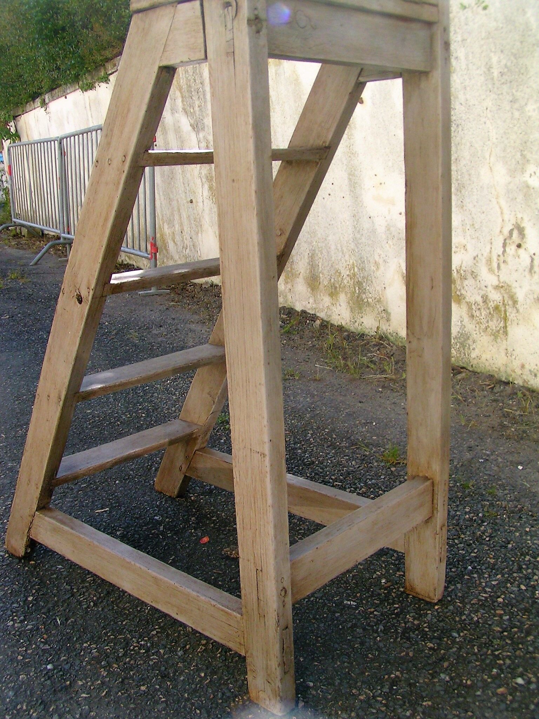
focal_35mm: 38
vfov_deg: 49.0
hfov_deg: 37.7
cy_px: 360
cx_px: 270
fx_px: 789
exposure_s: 1/160
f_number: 5
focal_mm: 5.8
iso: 50
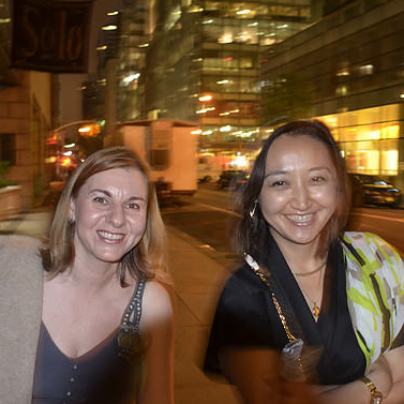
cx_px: 201
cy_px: 203
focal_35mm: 47
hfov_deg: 36.1
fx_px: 621
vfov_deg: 36.1
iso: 800
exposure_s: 1/6
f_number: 3.8
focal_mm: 24
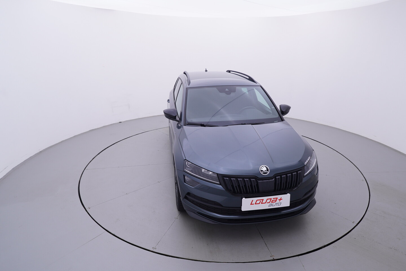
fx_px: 254
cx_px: 203
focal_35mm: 22
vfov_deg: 56.2
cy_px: 136
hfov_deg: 77.3
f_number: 5
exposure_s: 1/80
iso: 200
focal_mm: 15
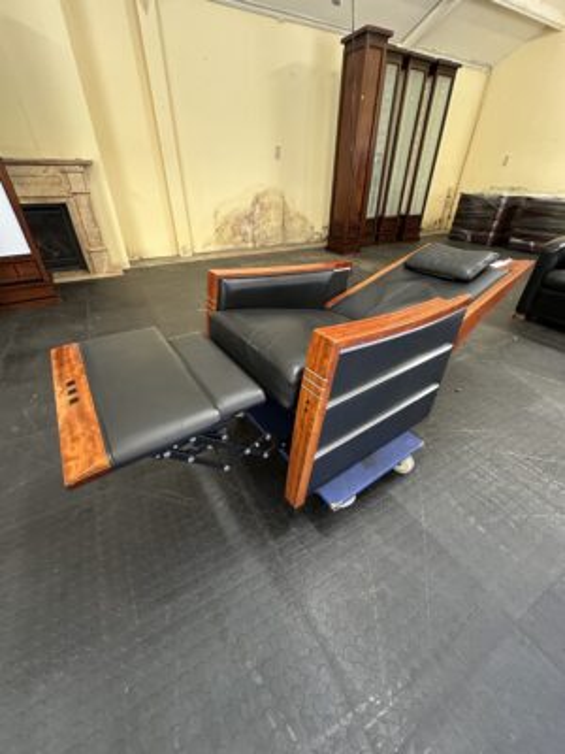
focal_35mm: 14
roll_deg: -1.2
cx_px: 282
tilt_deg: -34.2
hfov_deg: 85.7
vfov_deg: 102.1
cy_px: 377
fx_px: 305
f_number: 2.2
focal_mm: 2.22
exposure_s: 1/50
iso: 640
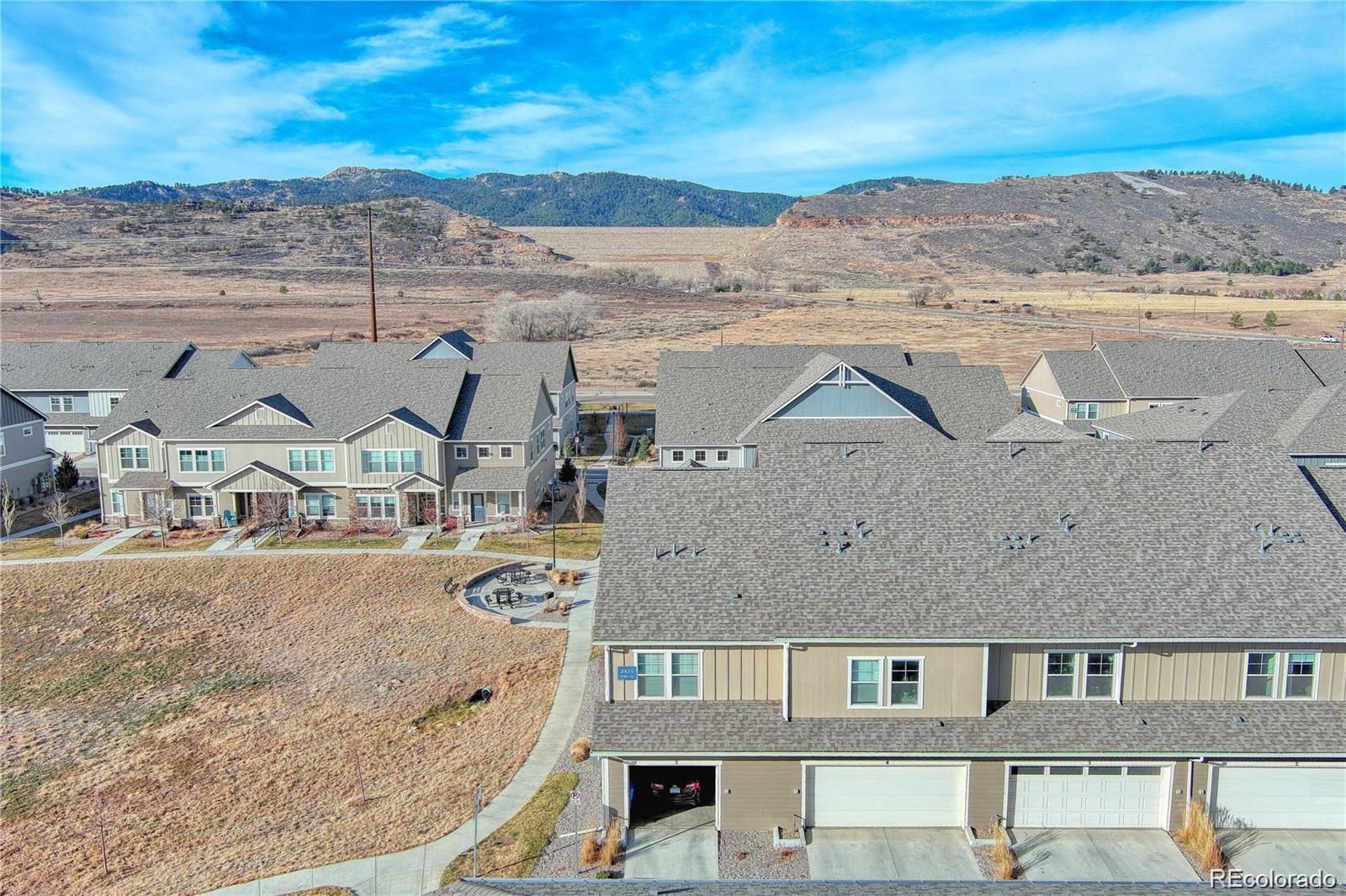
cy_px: 448
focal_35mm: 29
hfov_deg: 63.7
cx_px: 673
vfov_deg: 44.9
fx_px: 1084
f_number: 2.8
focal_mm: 10.6
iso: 101
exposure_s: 1/1441
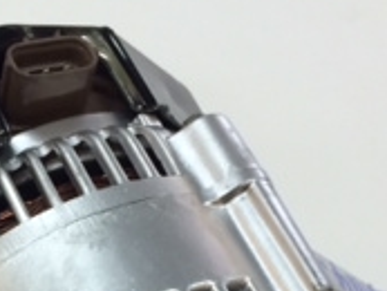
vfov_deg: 12.5
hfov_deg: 17.5
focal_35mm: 111
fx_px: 1242
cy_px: 468
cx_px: 38
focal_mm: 4.12
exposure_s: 1/33
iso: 40
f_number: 2.2
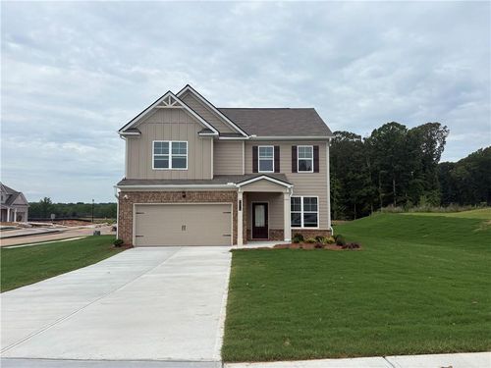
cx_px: 246
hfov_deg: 67.3
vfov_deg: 53.1
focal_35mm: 26
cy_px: 184
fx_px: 369
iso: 50
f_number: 1.6
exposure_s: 1/5814
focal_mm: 5.96
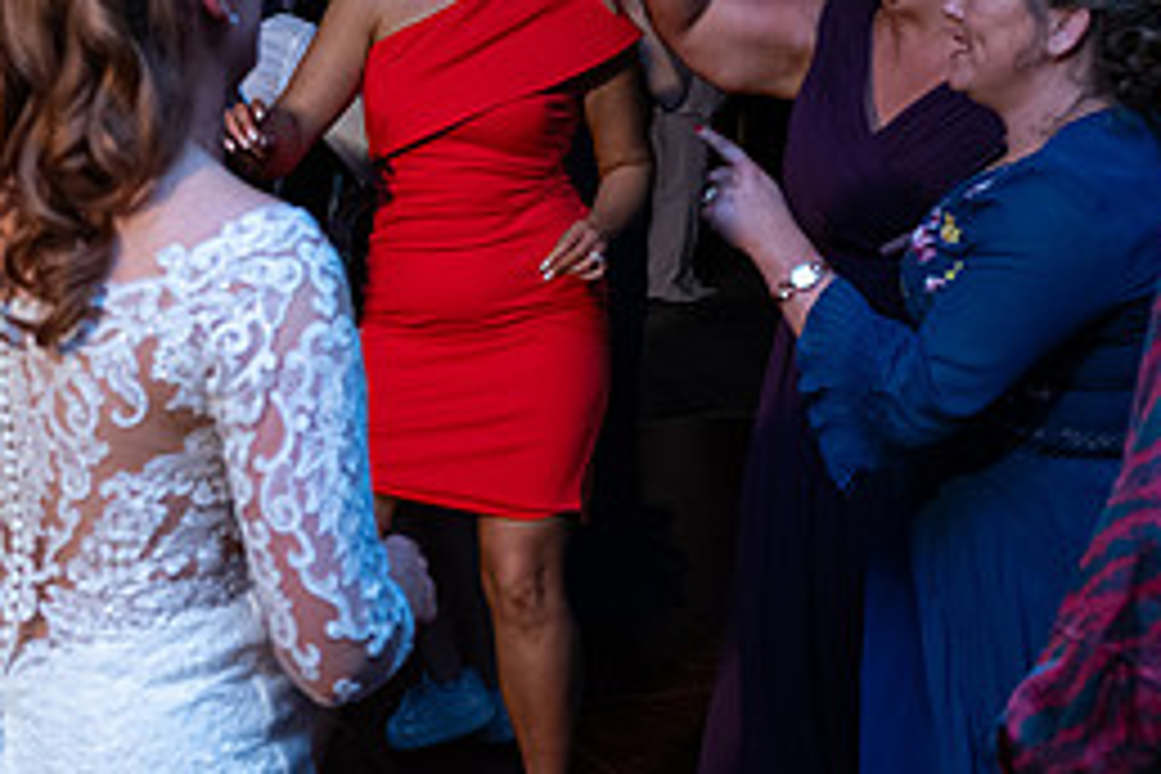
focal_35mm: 72
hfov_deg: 27.5
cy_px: 254
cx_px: 230
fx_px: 2322
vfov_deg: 18.9
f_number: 3.5
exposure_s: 1/160
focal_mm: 32
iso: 1000
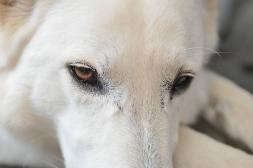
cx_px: 126
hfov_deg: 15.2
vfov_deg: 10.1
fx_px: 948
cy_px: 84
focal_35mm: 135
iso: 320
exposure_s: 1/10
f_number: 4
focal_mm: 90
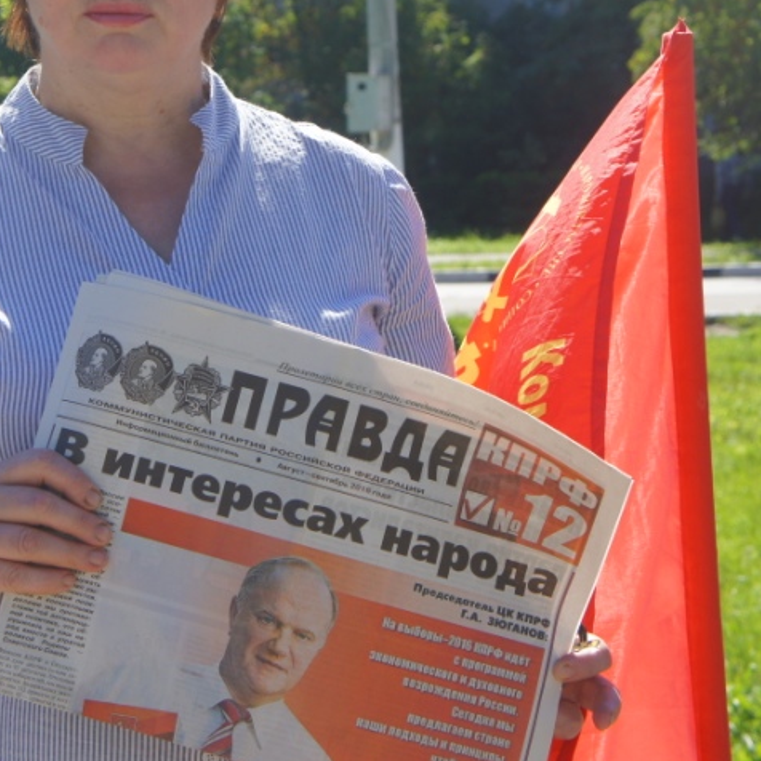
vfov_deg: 18.1
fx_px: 2386
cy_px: 250
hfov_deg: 18.0
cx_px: 211
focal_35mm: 96
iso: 200
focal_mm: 35
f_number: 5.6
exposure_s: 1/500
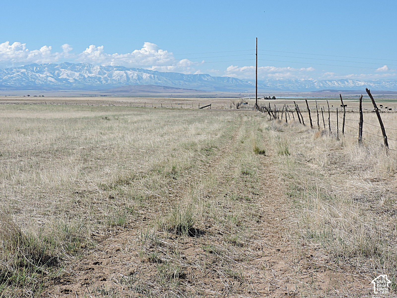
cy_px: 149
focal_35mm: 70
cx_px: 198
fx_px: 803
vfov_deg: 21.0
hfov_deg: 27.8
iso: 100
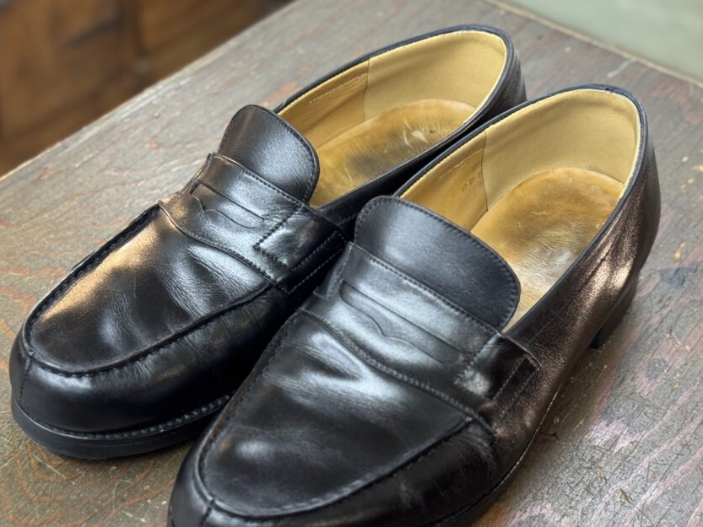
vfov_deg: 24.8
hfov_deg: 32.7
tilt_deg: -42.8
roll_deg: -1.2
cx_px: 350
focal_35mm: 59
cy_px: 309
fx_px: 1198
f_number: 1.78
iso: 200
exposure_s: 1/60
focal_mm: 6.76
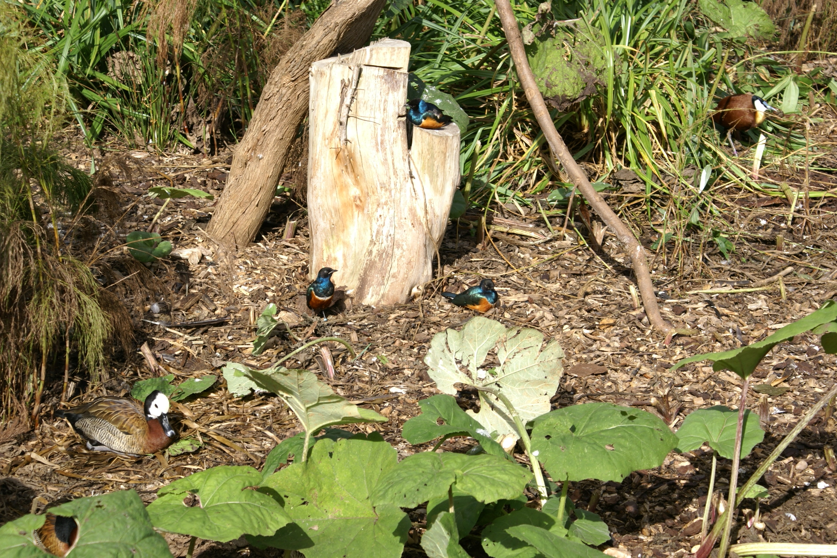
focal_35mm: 105
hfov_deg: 19.5
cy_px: 279
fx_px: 2441
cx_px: 418
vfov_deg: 13.0
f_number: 7.1
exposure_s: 1/160
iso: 100
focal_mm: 70
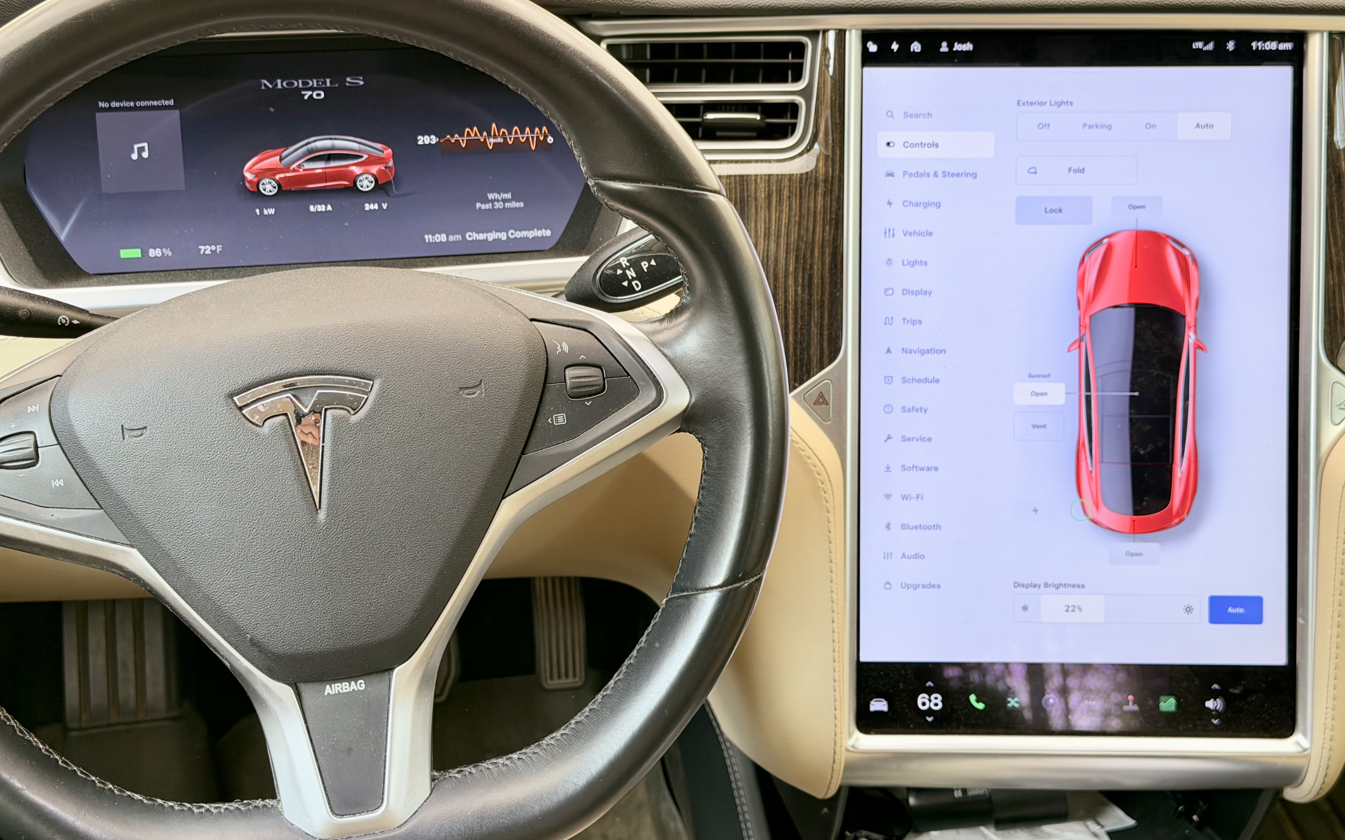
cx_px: 673
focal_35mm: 51
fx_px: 1869
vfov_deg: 25.3
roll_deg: +0.1
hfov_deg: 39.6
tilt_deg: -26.4
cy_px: 347
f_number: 1.78
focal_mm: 6.76
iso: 64
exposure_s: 1/67
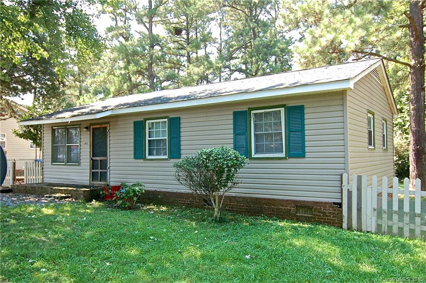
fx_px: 355
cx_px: 213
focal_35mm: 30
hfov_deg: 62.0
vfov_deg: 43.5
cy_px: 142
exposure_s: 1/125
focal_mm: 20
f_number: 5.6
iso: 250
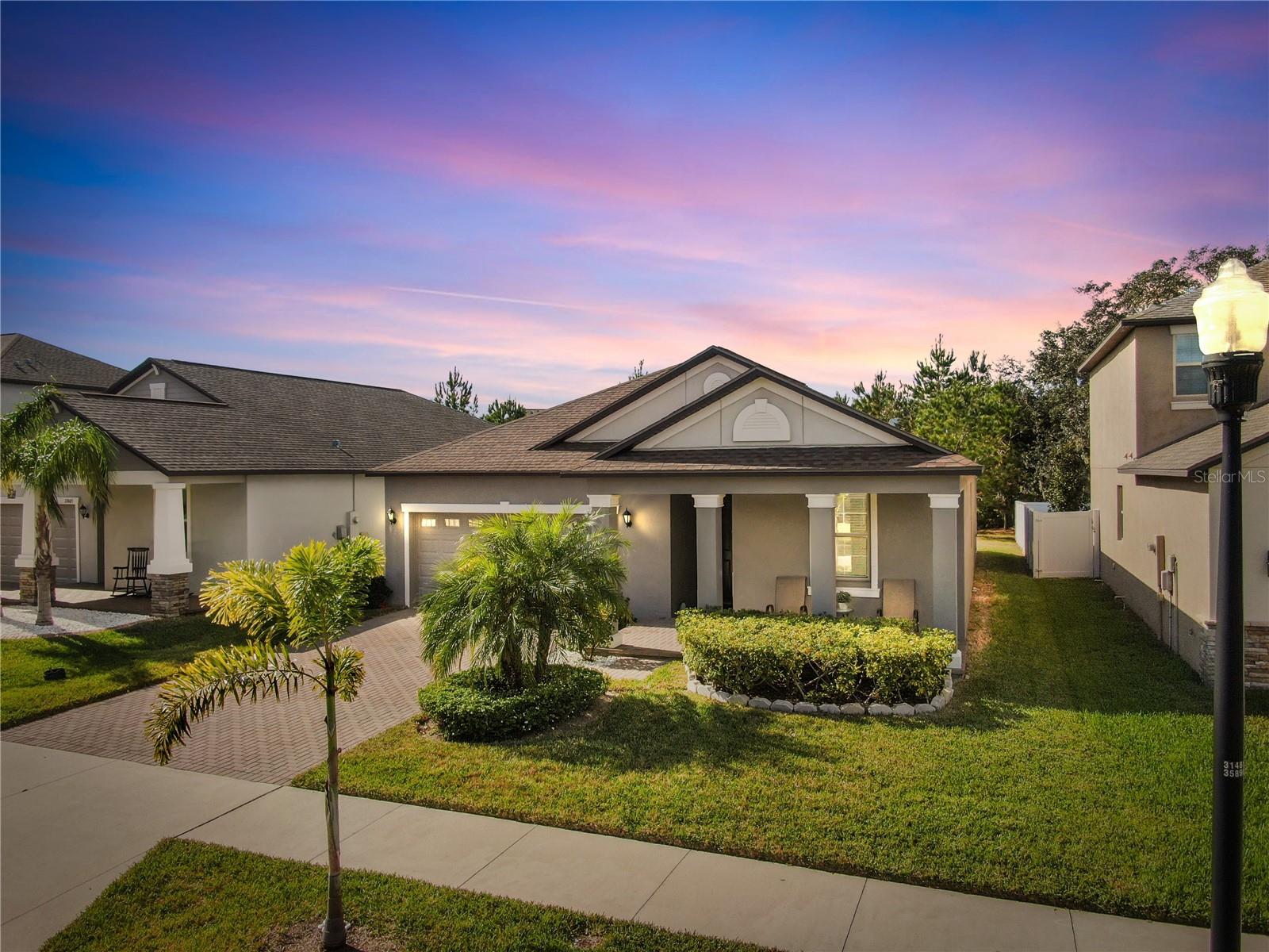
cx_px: 634
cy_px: 476
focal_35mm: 24
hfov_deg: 71.6
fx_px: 880
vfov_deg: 56.8
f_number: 2.8
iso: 110
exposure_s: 1/2000
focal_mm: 4.39
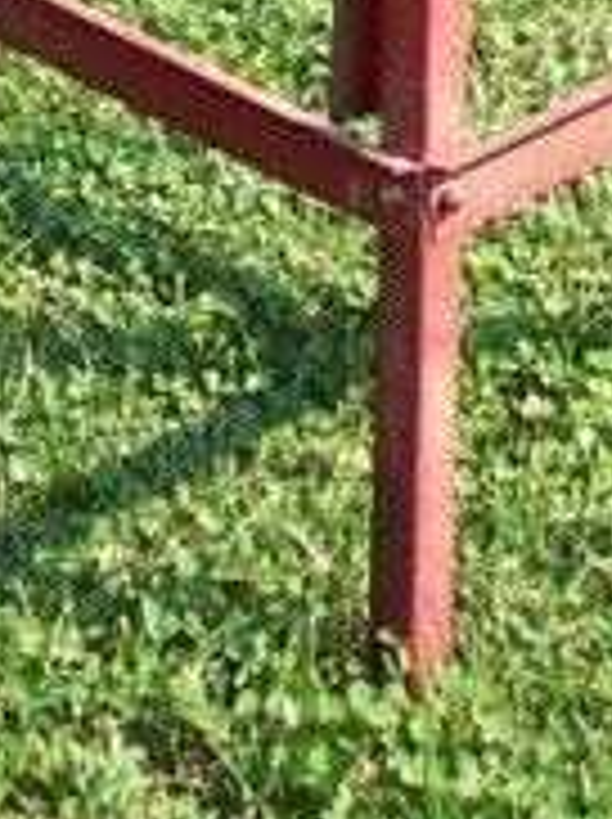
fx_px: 5198
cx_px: 45
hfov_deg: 6.7
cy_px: -1256
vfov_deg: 8.2
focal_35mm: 220
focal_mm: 8
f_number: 3.4
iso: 100
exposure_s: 1/350
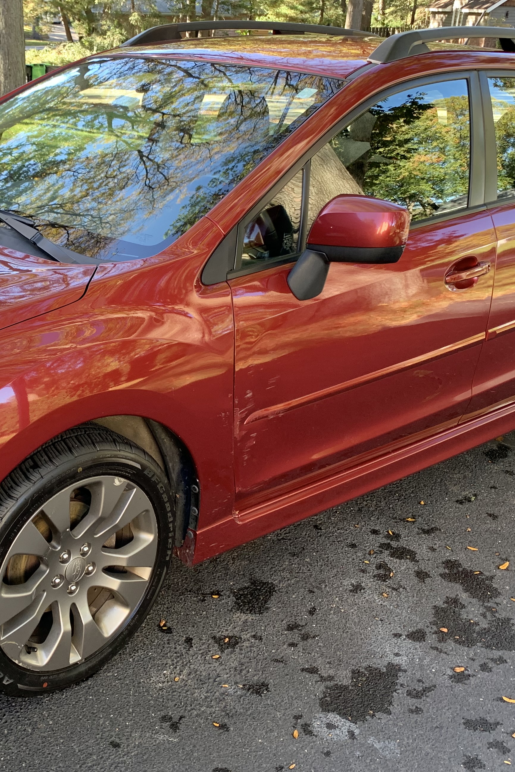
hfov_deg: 31.2
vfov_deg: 46.4
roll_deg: -1.2
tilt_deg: -23.5
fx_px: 901
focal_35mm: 42
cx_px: 114
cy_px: 387
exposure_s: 1/121
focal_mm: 4.25
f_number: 1.8
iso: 64
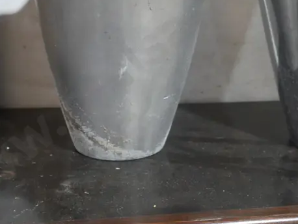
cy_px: 8
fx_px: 655
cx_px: 208
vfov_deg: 18.9
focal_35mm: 76
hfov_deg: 25.5
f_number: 4.5
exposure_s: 1/60
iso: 1600
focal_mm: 17
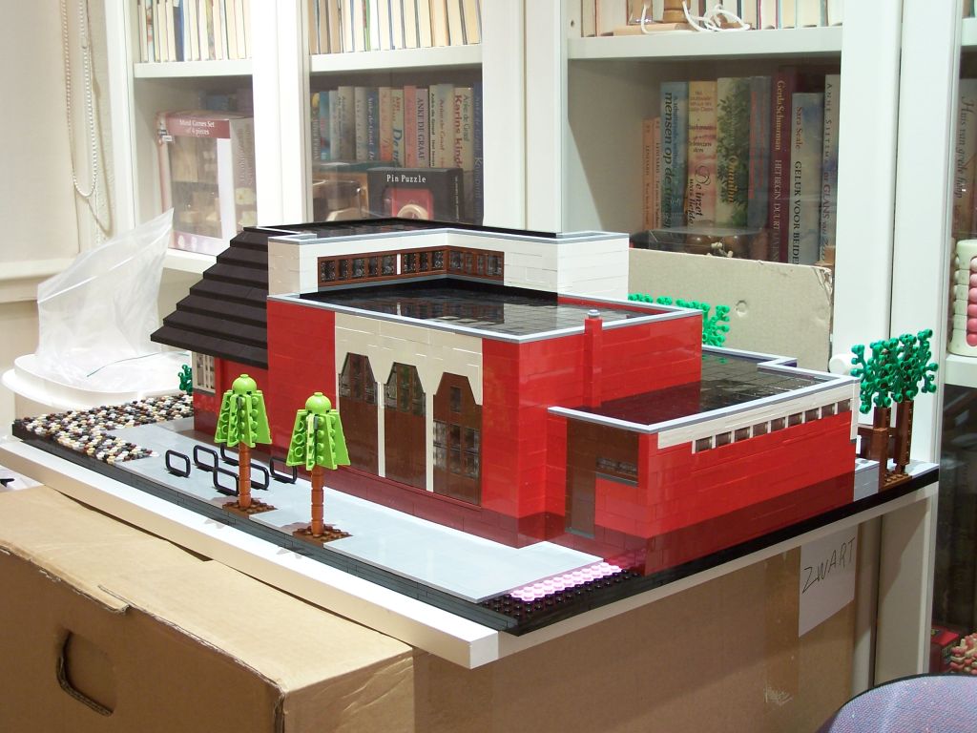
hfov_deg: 37.5
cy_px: 366
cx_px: 488
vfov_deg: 28.6
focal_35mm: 51
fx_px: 1439
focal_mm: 8.5
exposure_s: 1/2
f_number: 3
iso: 80
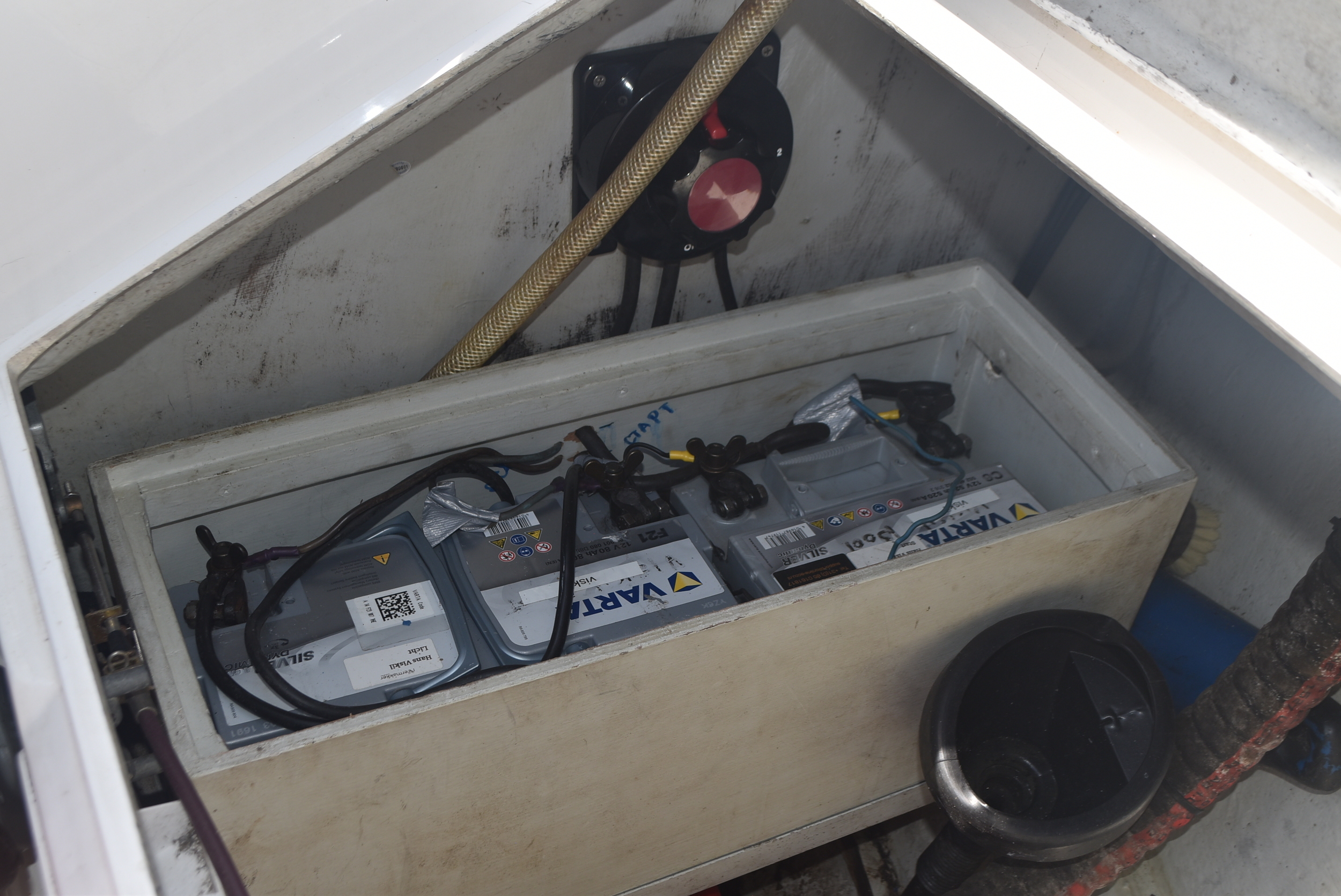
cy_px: 448
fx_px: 1566
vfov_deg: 31.9
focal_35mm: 42
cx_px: 670
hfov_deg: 46.4
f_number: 6.3
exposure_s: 1/160
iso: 100
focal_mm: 28
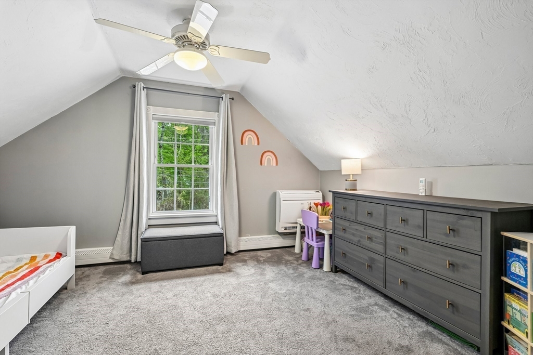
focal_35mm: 16
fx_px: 237
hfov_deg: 96.7
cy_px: 178
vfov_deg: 73.8
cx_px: 266
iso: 400
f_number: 8
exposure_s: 1/5
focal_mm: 16
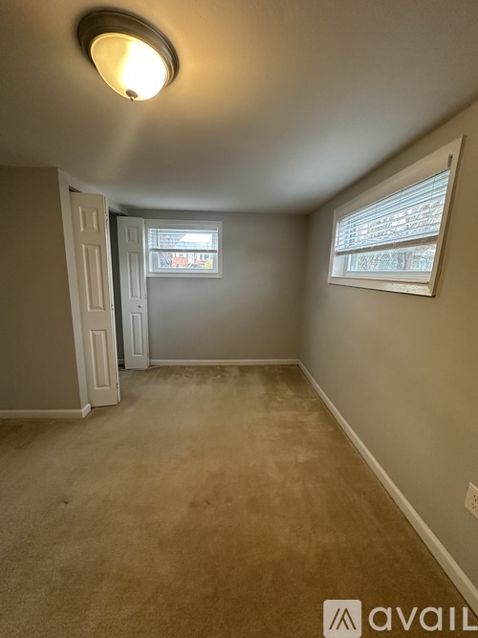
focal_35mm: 14
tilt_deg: -10.8
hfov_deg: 85.7
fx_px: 258
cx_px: 239
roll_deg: -2.2
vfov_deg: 102.1
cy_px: 319
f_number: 2.2
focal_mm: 2.22
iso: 320
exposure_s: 1/81
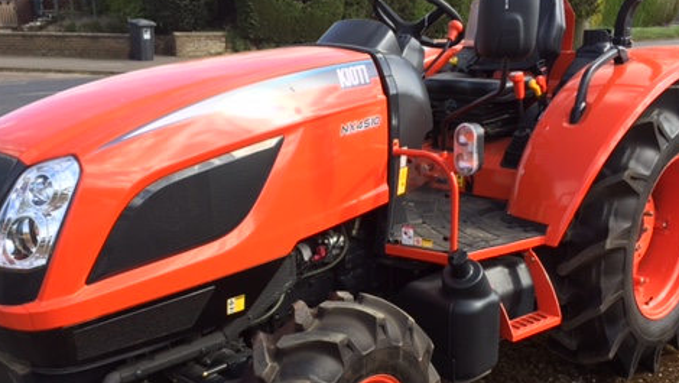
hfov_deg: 47.3
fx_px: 775
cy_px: 280
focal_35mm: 43
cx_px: 341
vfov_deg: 27.4
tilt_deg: -21.1
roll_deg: +1.0
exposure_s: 1/534
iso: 32
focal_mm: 4.15
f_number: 2.2
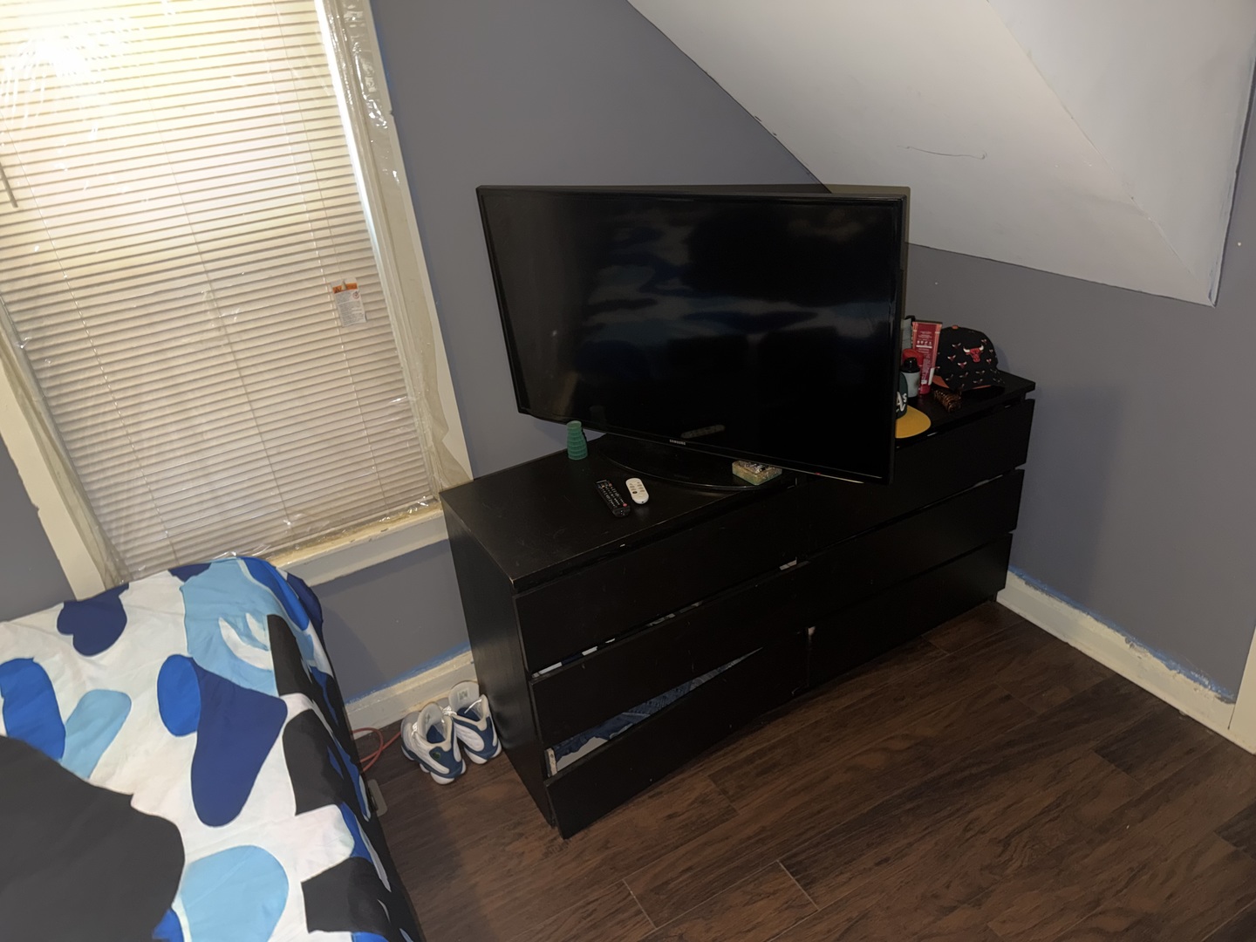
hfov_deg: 71.6
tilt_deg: -26.5
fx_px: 871
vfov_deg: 56.8
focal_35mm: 24
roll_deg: +6.9
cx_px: 628
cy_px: 471
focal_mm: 6.76
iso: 200
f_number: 1.78
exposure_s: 1/4
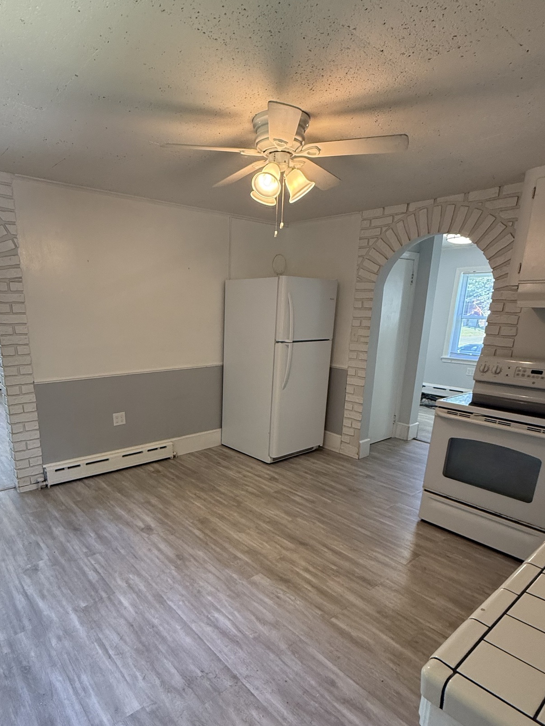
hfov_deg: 65.3
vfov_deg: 81.1
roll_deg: +0.1
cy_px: 422
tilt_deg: -15.6
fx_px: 420
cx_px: 217
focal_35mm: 20
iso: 320
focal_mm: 2.22
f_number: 2.2
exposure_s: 1/120
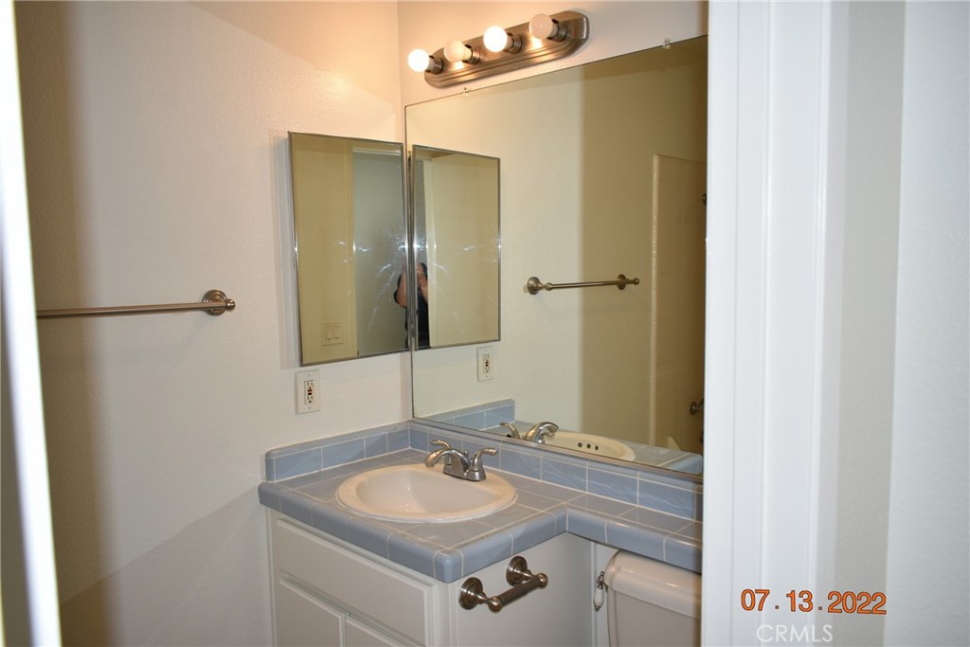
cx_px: 485
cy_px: 324
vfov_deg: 47.9
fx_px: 728
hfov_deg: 67.4
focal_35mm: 27
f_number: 3.5
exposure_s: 1/60
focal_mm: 18
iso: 100
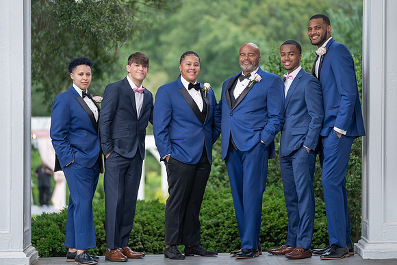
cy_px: 123
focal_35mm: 139
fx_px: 1529
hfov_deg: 14.8
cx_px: 206
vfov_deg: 9.9
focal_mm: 128
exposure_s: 1/400
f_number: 2.8
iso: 50
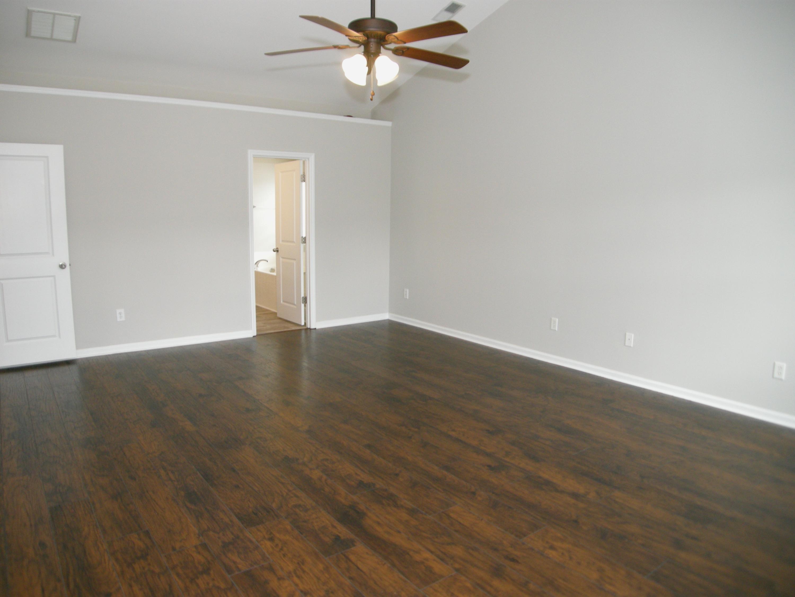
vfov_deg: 40.7
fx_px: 804
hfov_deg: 52.6
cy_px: 298
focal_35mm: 35
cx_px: 398
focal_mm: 7.5
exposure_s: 1/39.6
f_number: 2.7
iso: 174
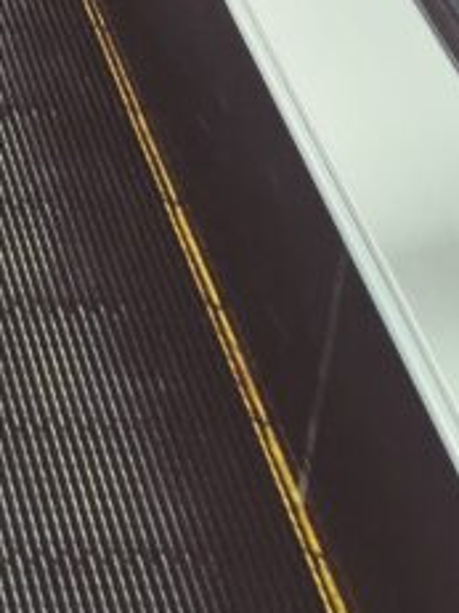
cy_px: -460
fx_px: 2371
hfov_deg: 10.1
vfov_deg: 13.4
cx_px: -512
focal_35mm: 134
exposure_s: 1/120
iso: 50
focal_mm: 4.15
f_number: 2.2
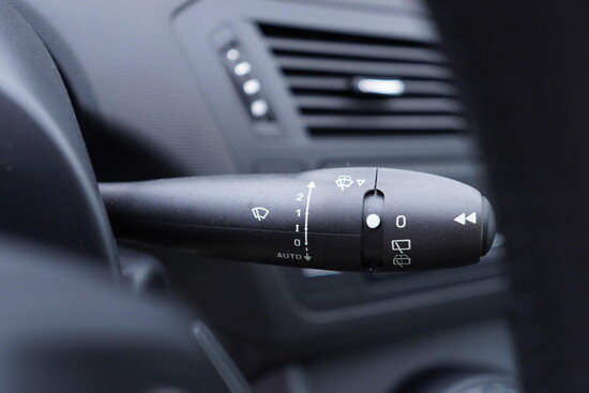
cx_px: 294
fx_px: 589
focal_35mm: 36
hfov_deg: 53.1
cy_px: 196
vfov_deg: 36.9
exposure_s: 1/40
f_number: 2.8
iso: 250
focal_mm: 24
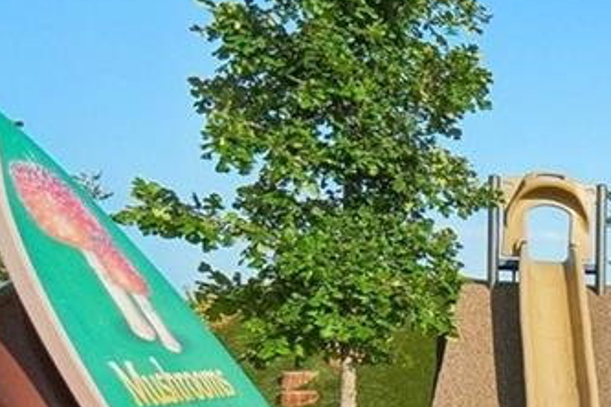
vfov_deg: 18.5
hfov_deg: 15.8
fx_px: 1222
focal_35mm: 72
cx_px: 1418
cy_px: 392
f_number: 8
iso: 400
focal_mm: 10
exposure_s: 1/1250
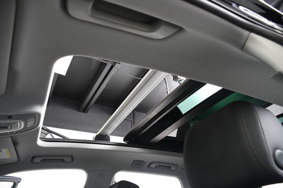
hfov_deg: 67.4
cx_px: 142
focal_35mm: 27
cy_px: 94
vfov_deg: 47.9
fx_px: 212
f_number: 4
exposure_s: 1/160
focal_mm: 18
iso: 100
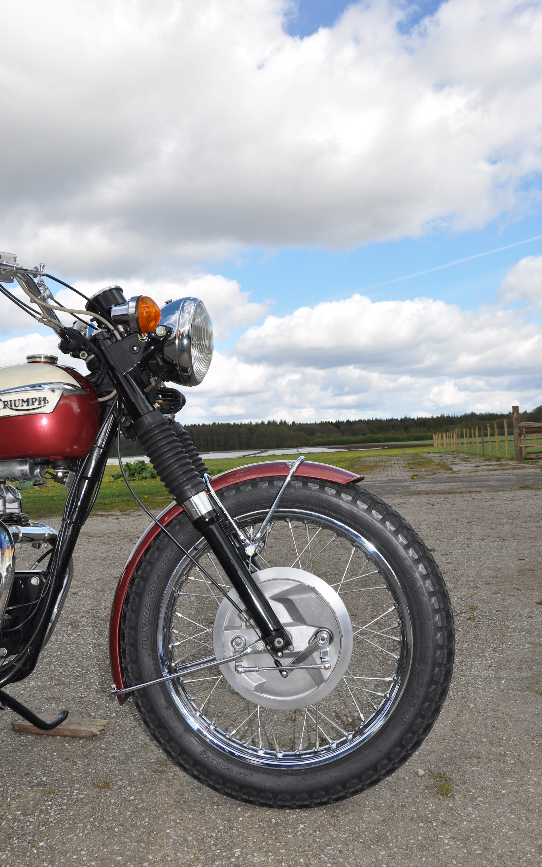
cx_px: 254
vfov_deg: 56.7
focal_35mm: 34
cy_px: 436
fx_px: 804
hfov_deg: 37.3
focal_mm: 22
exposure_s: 1/200
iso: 200
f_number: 11
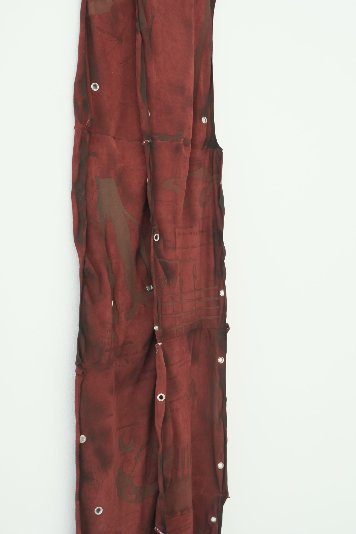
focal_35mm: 43
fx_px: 638
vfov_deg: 45.4
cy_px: 267
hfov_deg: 31.2
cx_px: 178
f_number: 4.5
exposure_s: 1/100
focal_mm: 28.8
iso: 1250
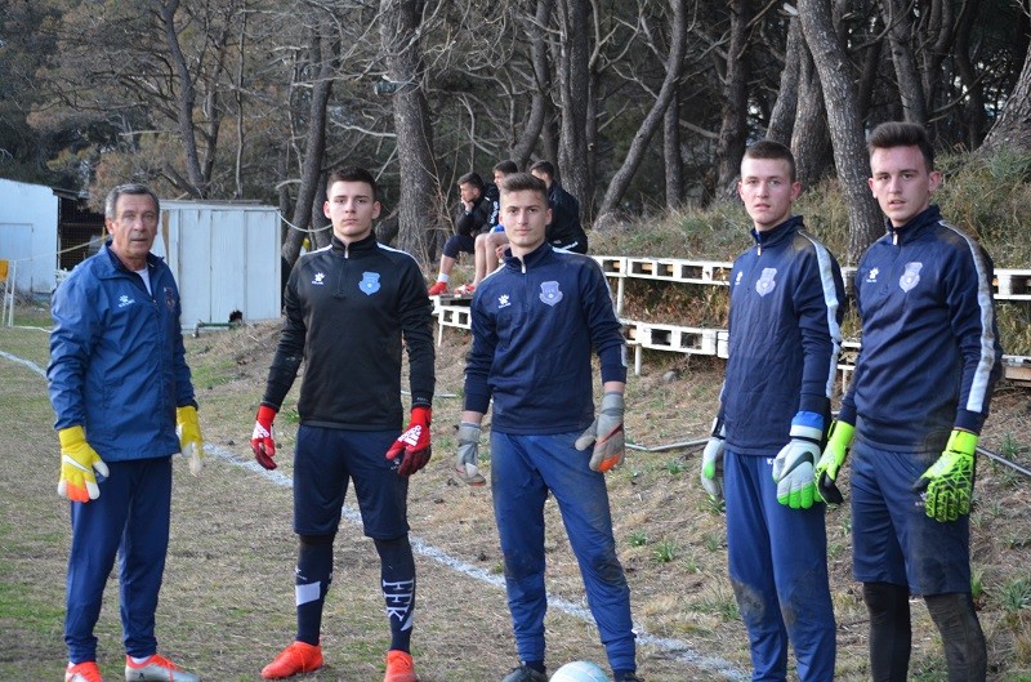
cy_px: 341
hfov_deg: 24.7
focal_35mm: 82
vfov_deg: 16.5
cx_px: 516
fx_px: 2357
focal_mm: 55
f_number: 4
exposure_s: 1/40
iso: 800
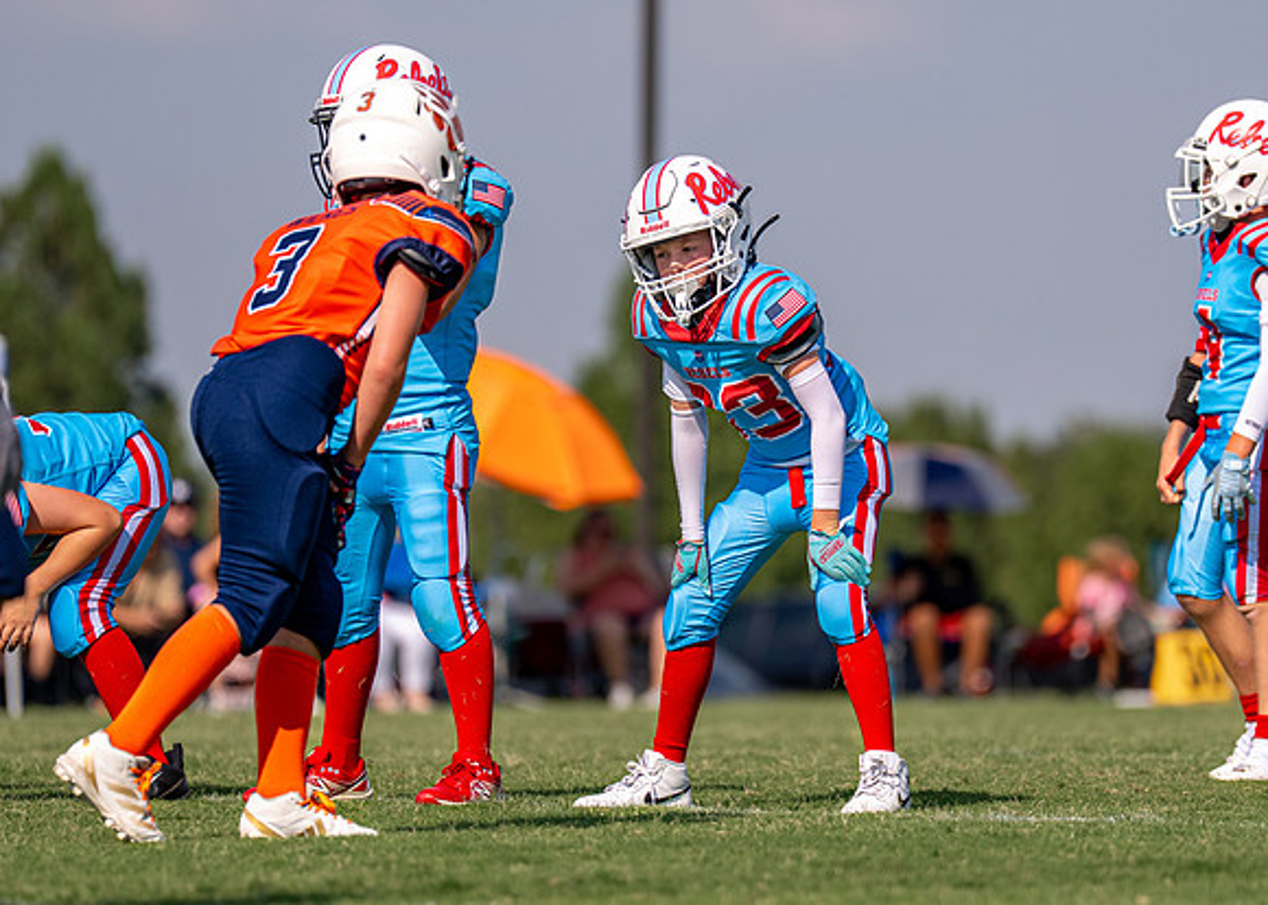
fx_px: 13734
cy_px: 478
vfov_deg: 3.8
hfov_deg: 5.3
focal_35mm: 381
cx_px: 743
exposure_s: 1/4000
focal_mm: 200
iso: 125
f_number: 2.8
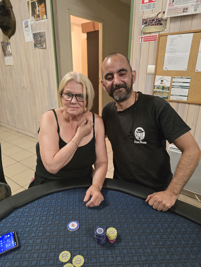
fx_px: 178
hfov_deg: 58.9
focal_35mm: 23
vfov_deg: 73.9
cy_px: 134
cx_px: 100
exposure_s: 1/100
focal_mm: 6.3
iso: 2000
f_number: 1.7
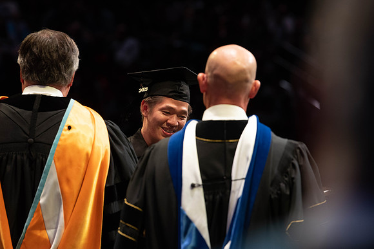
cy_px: 124
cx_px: 187
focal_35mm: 180
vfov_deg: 7.6
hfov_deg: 11.4
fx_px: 1870
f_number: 4.5
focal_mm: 180
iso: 1600
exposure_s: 1/320
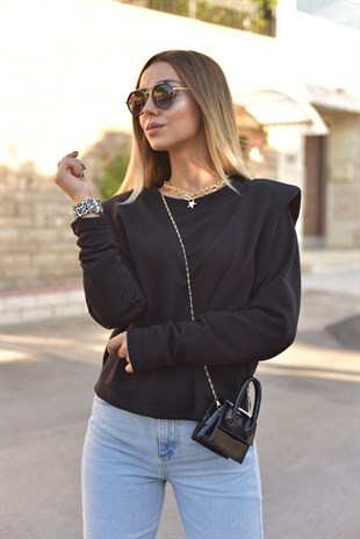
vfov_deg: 39.6
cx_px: 180
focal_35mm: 50
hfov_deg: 27.0
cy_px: 270
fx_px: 749
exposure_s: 1/1000
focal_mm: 50
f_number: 3.2
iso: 500
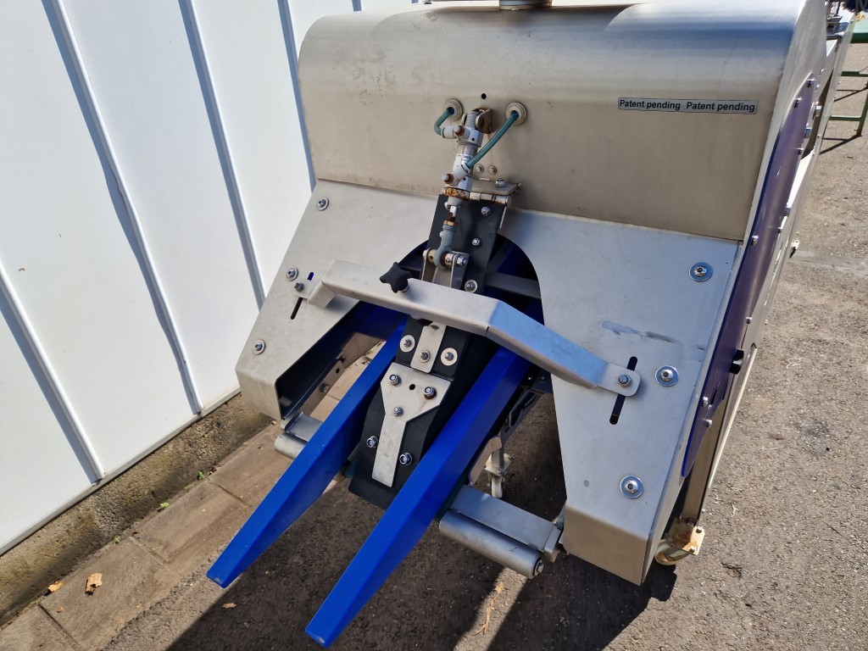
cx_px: 434
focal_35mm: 23
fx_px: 577
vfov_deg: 58.9
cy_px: 326
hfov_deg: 73.9
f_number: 1.8
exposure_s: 1/1244
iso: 50
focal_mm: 5.4
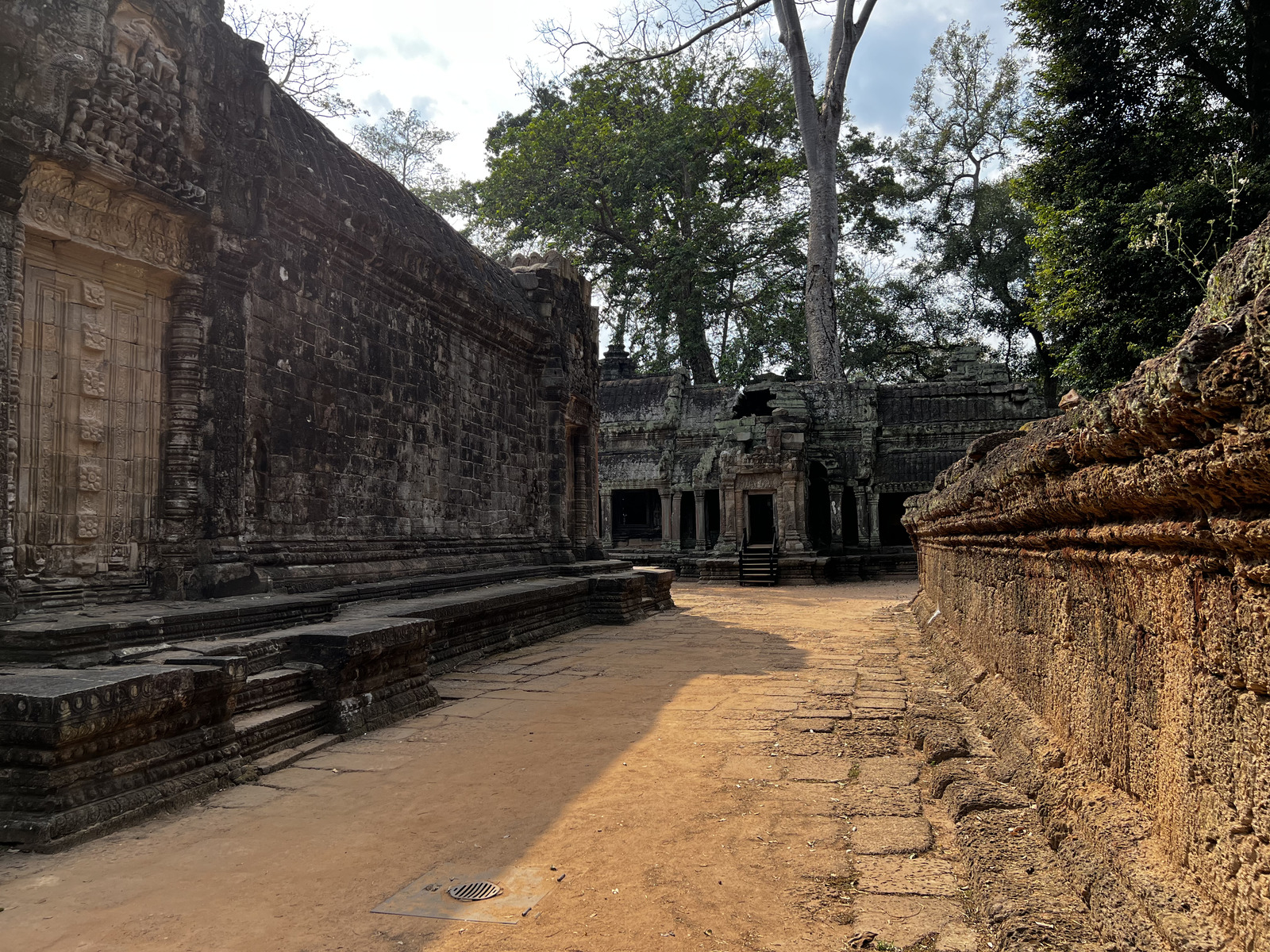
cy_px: 476
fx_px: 954
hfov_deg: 67.3
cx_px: 635
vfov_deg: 53.1
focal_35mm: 26
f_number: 1.5
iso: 50
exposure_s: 1/1597
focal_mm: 5.7
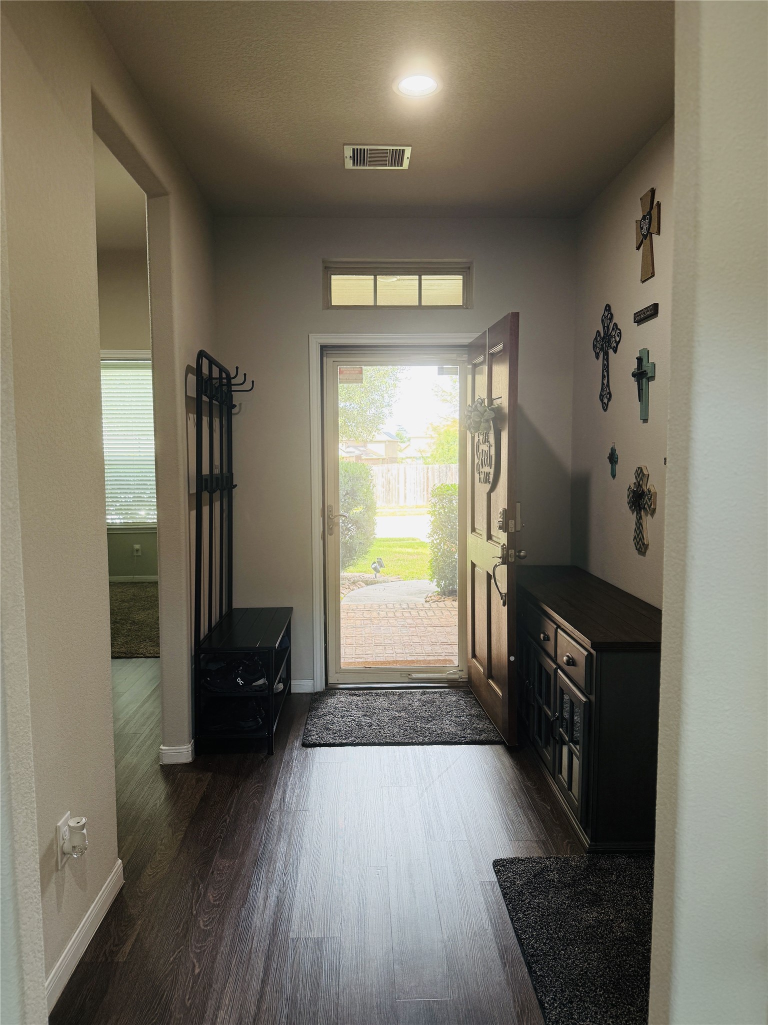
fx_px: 710
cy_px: 512
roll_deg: +0.5
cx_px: 384
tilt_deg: -4.3
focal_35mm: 24
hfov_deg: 56.8
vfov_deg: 71.6
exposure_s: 1/120
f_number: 1.78
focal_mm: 6.76
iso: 64
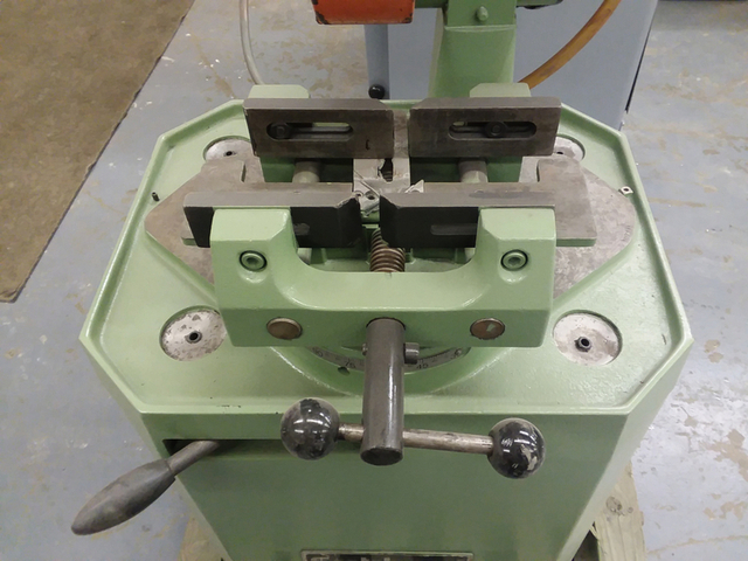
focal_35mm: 29
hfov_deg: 61.7
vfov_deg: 48.2
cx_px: 374
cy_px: 280
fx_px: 627
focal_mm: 2.47
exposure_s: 1/24
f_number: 1.9
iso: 160
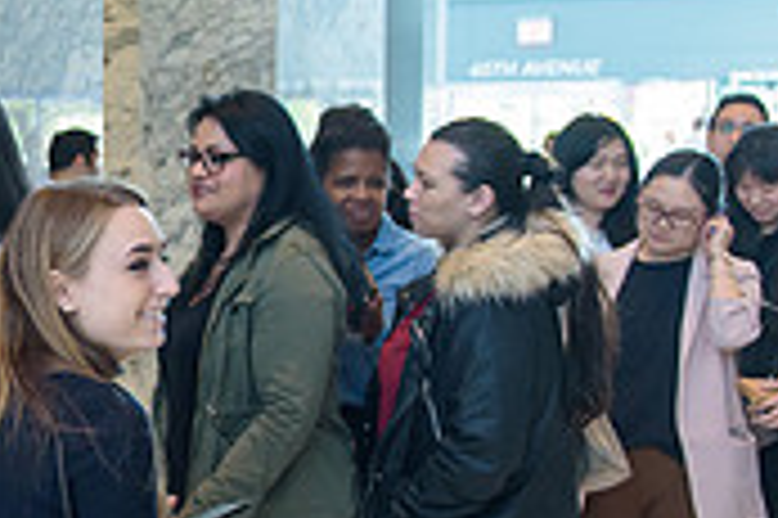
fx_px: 2245
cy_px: 354
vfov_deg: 13.1
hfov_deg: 18.4
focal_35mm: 104
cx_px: -220
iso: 1000
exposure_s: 1/200
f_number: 3.2
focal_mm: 31
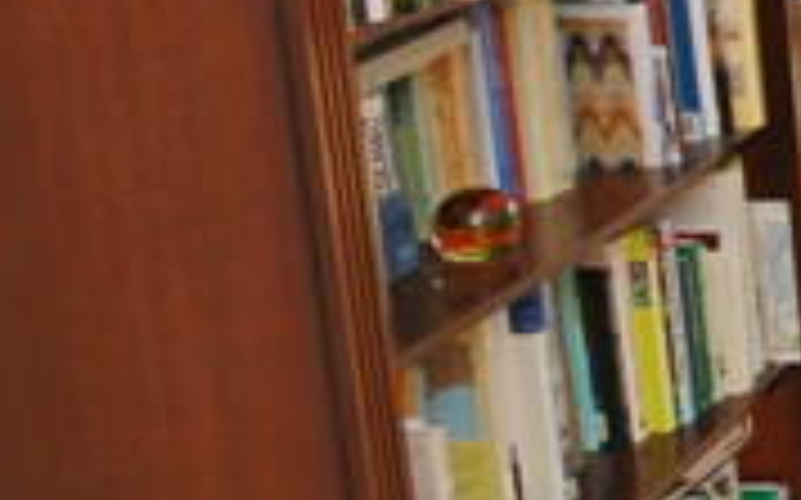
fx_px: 1920
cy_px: -142
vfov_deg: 14.2
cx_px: 1714
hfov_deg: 16.3
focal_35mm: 88
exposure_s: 1/200
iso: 160
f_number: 4
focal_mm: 10
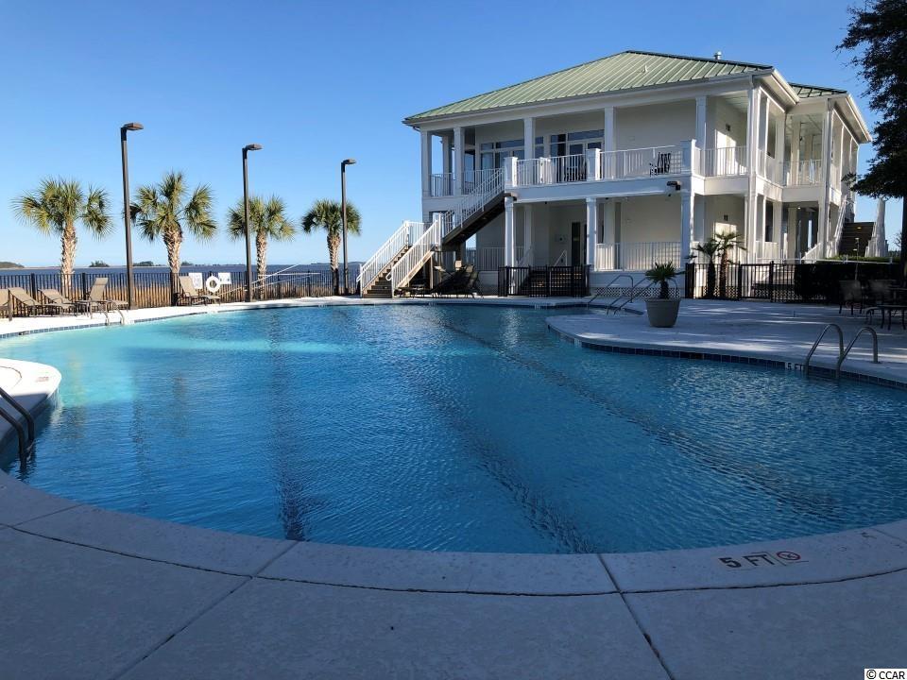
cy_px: 340
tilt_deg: -5.4
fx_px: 734
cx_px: 454
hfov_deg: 63.4
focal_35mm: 28
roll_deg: +0.6
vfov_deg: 49.7
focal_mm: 3.99
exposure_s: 1/1453
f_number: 1.8
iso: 20
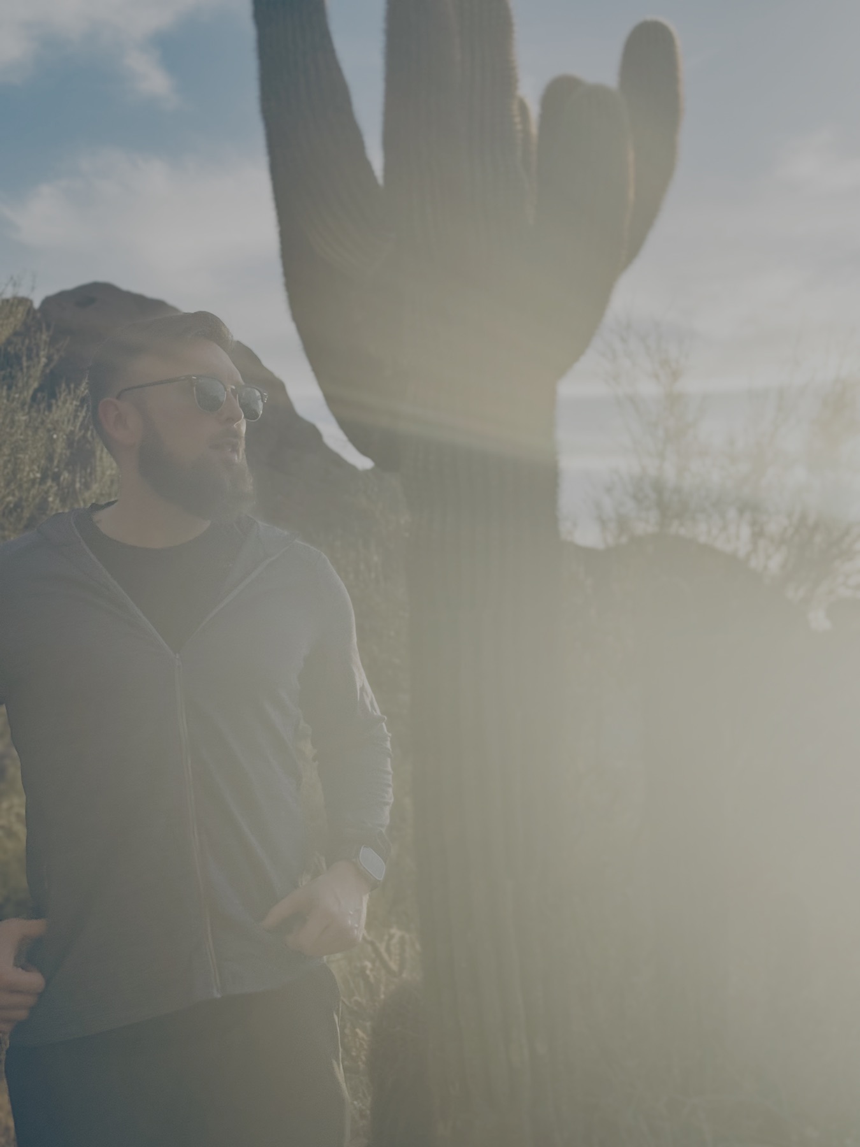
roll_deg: +0.5
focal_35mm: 48
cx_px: 430
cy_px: 574
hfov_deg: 30.3
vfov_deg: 39.7
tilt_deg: +7.9
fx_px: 1590
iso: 64
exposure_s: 1/2513
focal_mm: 6.86
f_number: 1.78
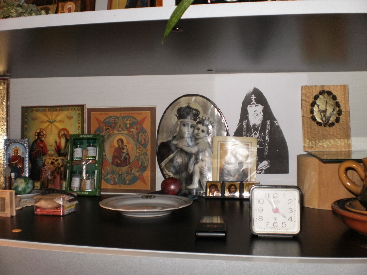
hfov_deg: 49.0
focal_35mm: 38
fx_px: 403
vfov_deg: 37.7
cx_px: 184
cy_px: 138
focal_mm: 6.3
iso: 125
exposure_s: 1/30
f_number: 3.1
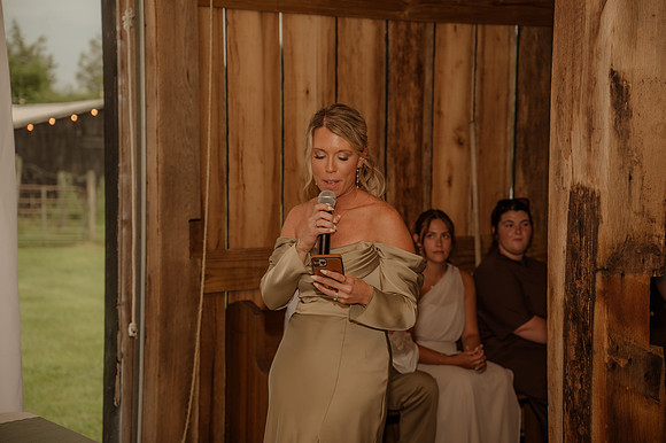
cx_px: 333
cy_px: 222
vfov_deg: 19.4
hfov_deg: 28.9
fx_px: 1294
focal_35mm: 70
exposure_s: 1/200
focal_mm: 70
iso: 500
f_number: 4
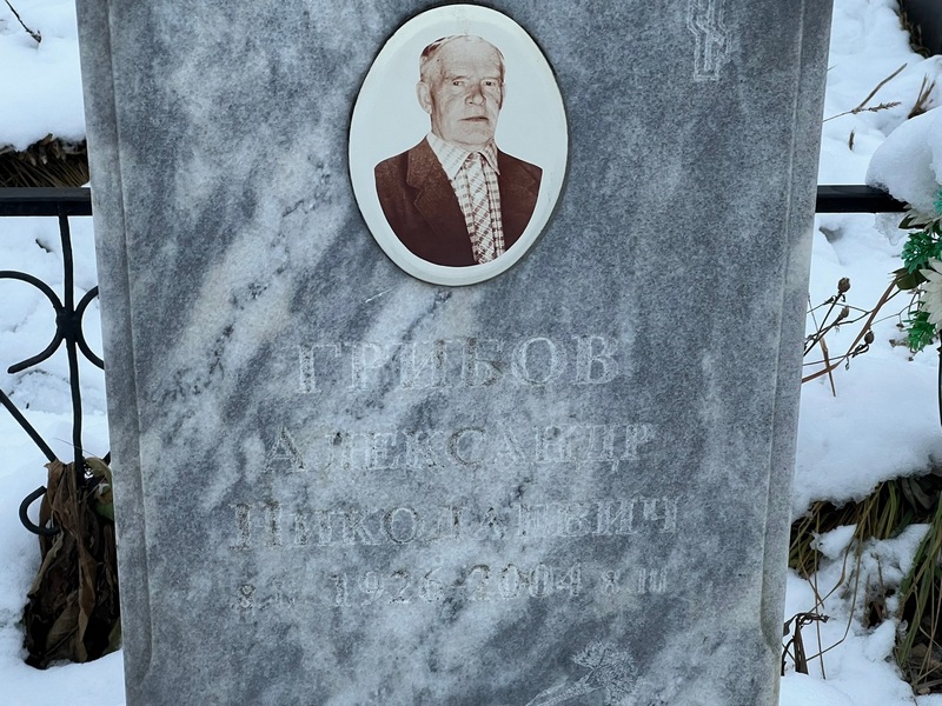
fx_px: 2095
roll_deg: +0.9
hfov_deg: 25.3
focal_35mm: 77
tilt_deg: -23.4
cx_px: 471
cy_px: 353
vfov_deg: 19.1
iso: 200
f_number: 2.8
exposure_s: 1/86
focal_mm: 9
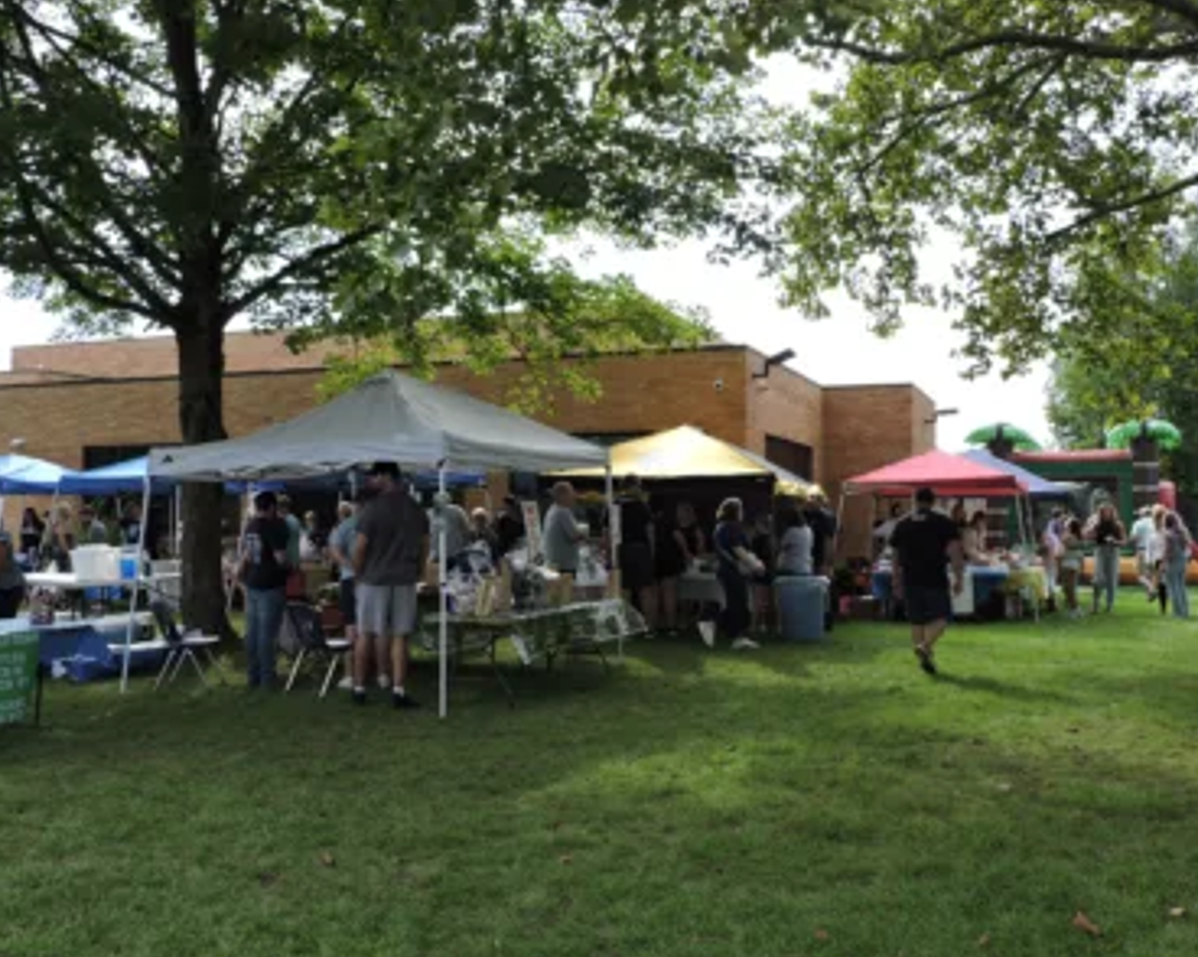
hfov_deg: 51.5
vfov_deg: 42.2
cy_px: 475
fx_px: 1240
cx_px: 573
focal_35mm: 35
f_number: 3.2
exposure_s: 1/320
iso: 100
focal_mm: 5.9
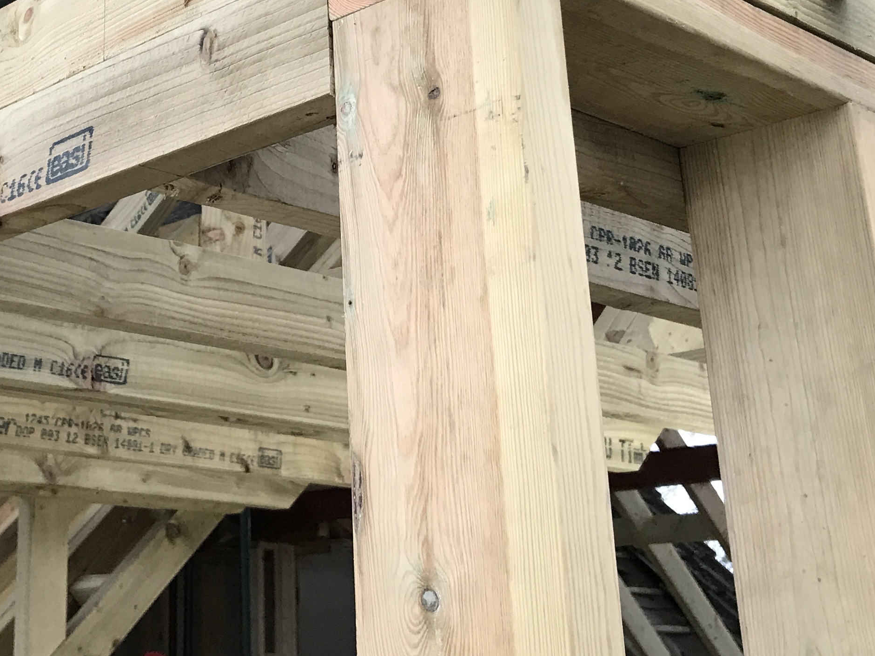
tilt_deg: +22.3
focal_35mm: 60
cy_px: 32
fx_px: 1516
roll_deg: -0.4
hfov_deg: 31.4
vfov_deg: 23.6
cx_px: 183
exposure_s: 1/33
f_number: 1.8
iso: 25
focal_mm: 3.99
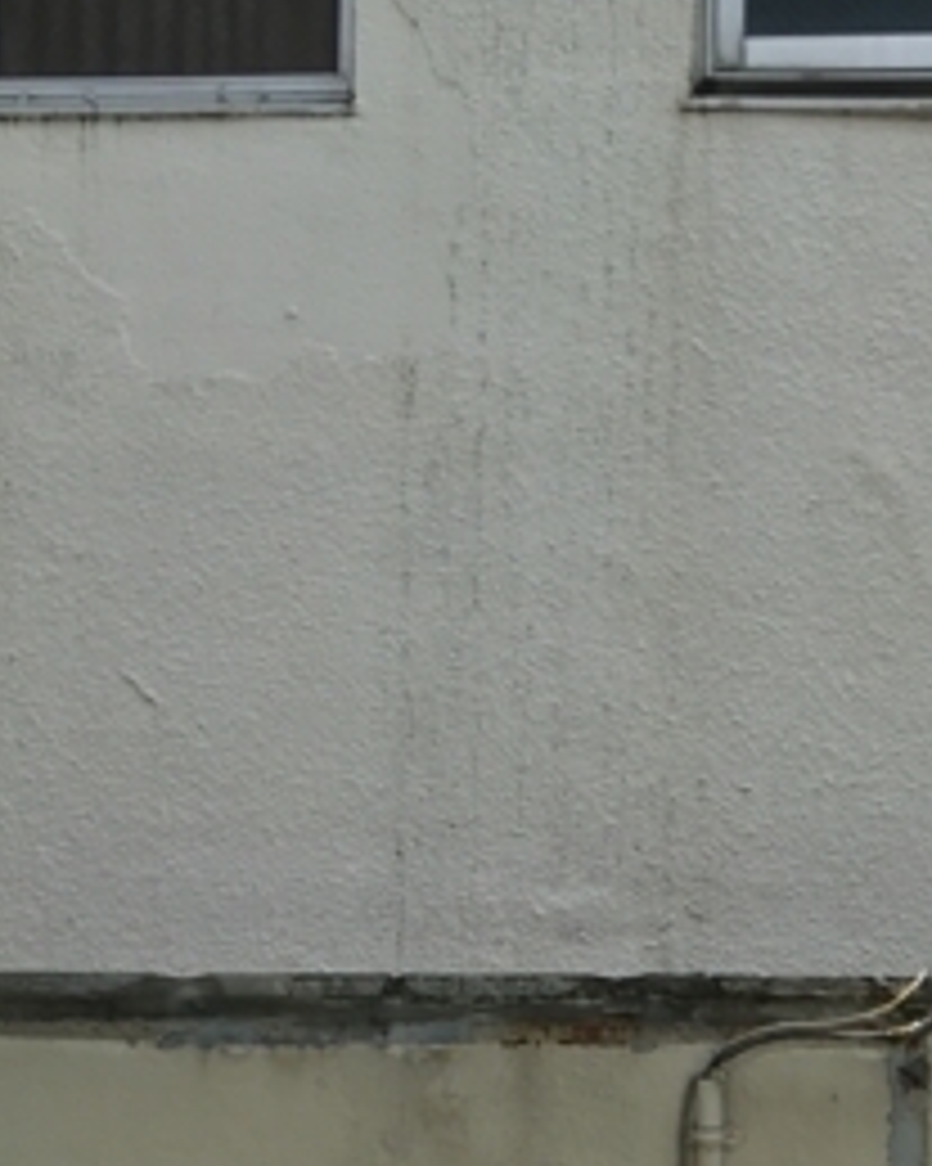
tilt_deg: +1.5
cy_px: 1922
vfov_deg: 15.4
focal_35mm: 112
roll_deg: -1.4
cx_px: 1315
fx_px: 3864
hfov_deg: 13.1
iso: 25
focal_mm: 4.15
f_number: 2.2
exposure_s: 1/680
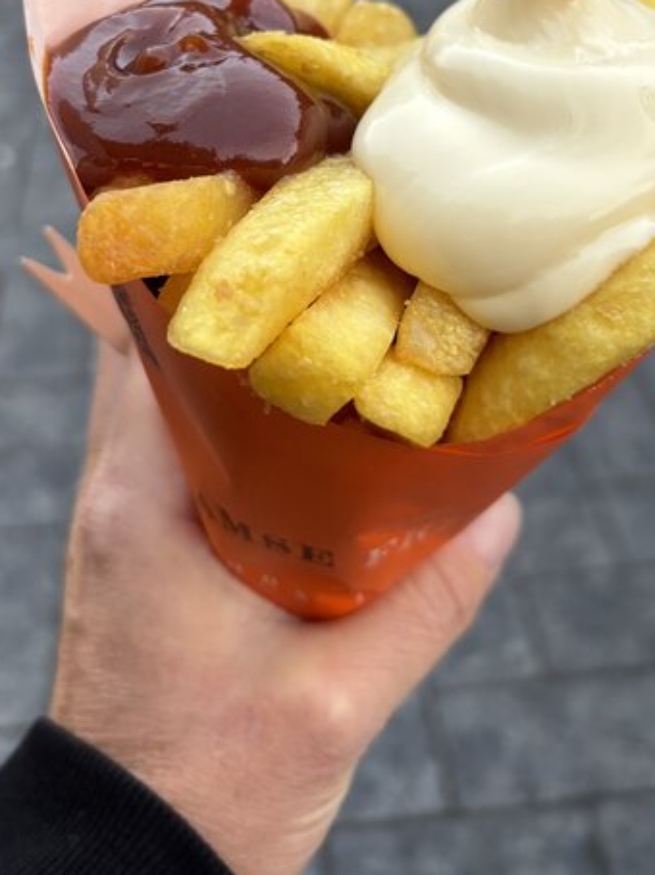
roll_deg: +0.3
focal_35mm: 44
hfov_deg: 32.8
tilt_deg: -34.2
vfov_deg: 41.3
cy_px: 189
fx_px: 1111
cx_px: 343
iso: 125
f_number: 1.6
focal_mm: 5.96
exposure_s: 1/64
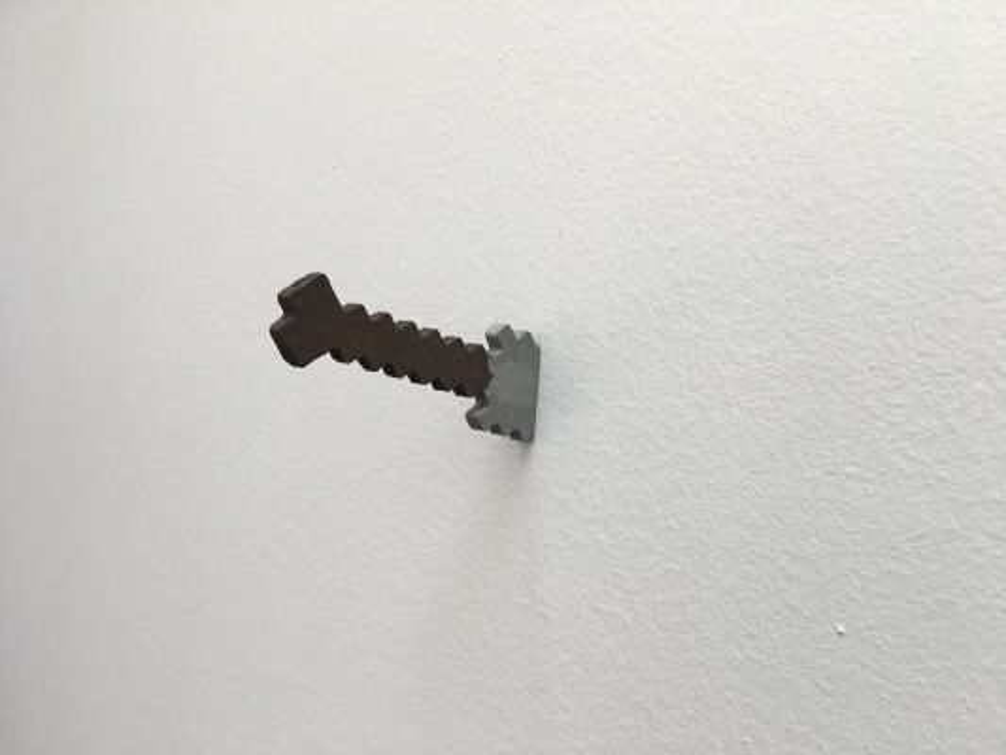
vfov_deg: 48.2
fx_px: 843
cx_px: 503
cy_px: 378
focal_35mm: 29
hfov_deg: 61.6
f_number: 2.2
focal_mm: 4.15
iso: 40
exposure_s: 1/120
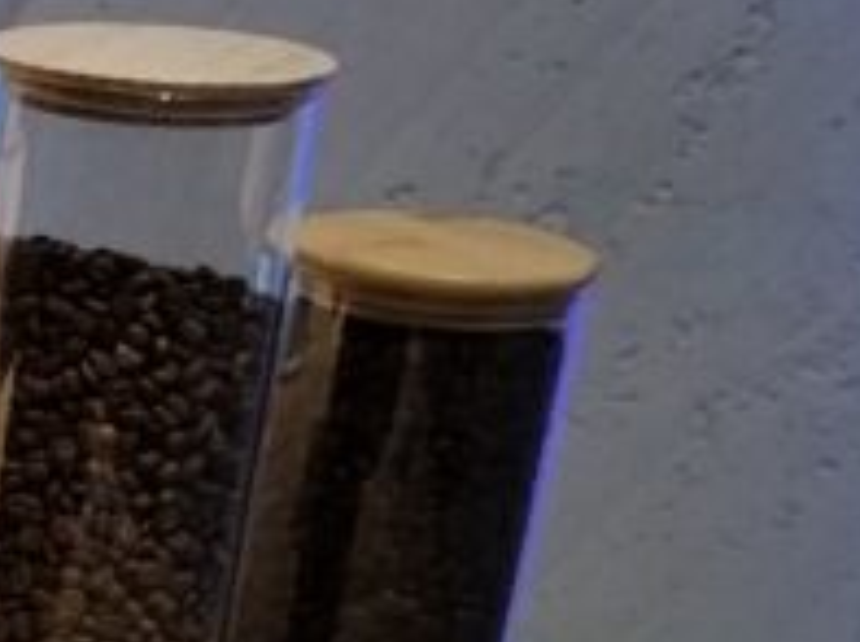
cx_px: -760
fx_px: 2926
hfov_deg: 14.4
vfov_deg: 12.3
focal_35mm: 118
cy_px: 742
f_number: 1.8
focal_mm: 3.96
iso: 125
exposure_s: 1/50
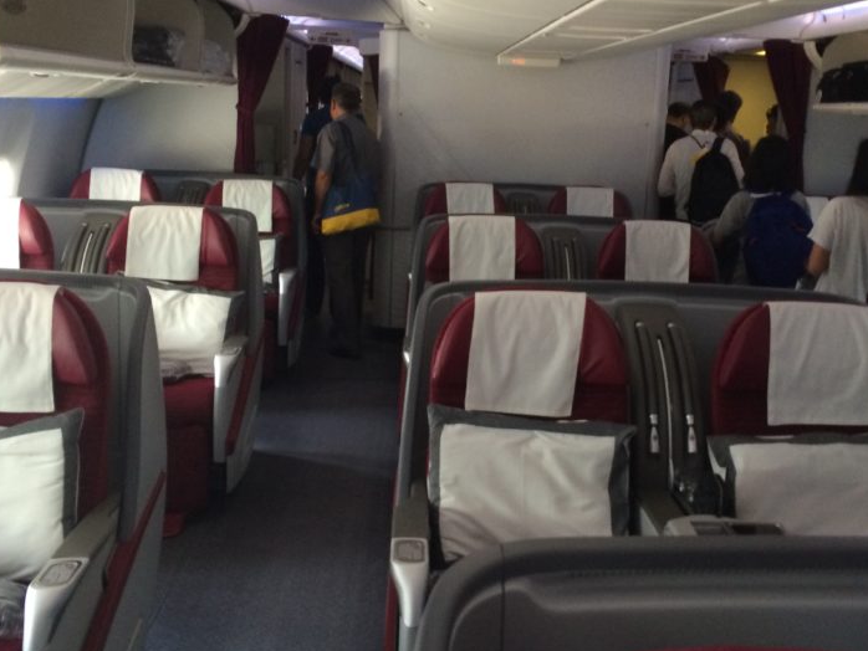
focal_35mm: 44
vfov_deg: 32.8
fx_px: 1104
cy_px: 278
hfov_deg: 42.9
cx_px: 485
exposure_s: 1/30
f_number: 2.2
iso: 160
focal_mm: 4.12
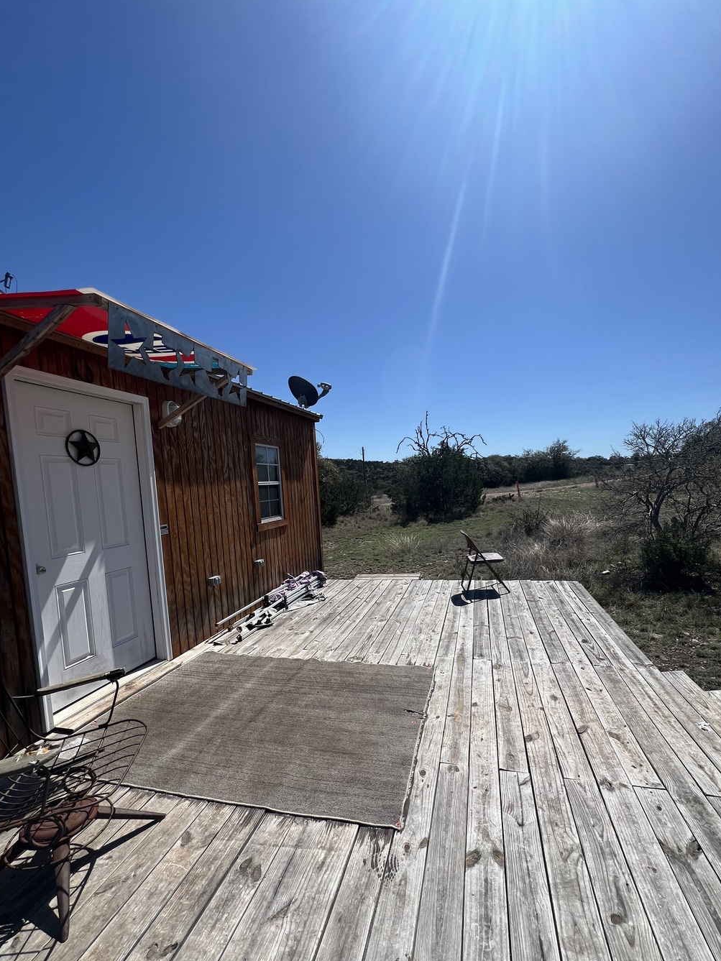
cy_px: 515
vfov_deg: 101.9
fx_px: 389
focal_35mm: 14
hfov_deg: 85.6
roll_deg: +2.0
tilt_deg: -4.6
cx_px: 382
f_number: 1.8
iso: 32
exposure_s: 1/3040
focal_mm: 1.57
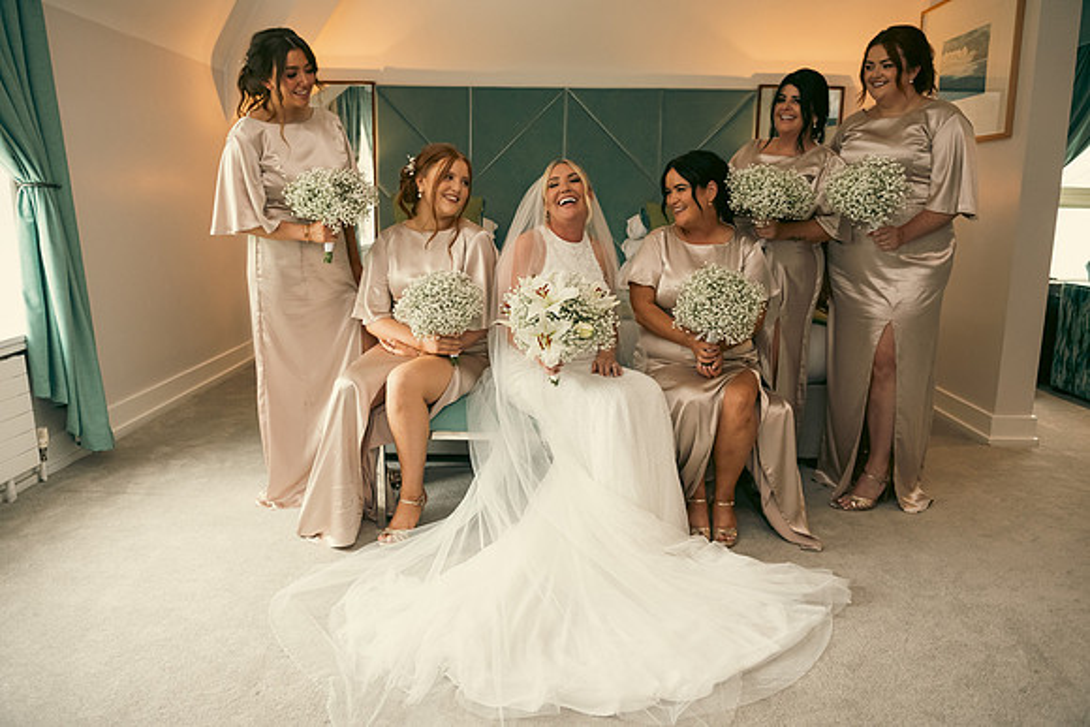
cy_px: 364
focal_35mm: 26
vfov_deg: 50.1
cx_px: 545
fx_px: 778
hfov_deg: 70.0
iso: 800
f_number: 3.5
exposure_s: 1/160
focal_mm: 24
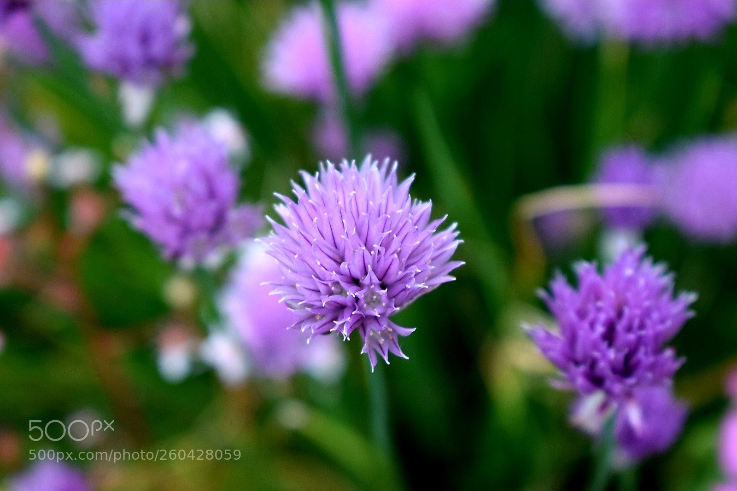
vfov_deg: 16.6
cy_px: 246
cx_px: 368
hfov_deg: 24.6
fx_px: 1689
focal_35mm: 82
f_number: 5.6
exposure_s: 1/125
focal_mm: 55
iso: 560
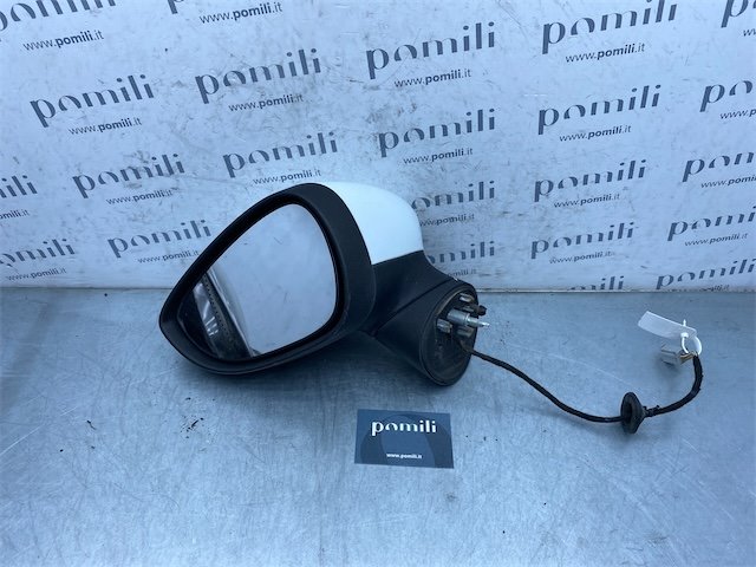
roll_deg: -3.6
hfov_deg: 67.3
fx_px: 568
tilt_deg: -42.7
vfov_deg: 53.1
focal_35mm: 26
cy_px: 284
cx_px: 378
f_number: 1.8
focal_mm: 4.25
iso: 32
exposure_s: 1/942
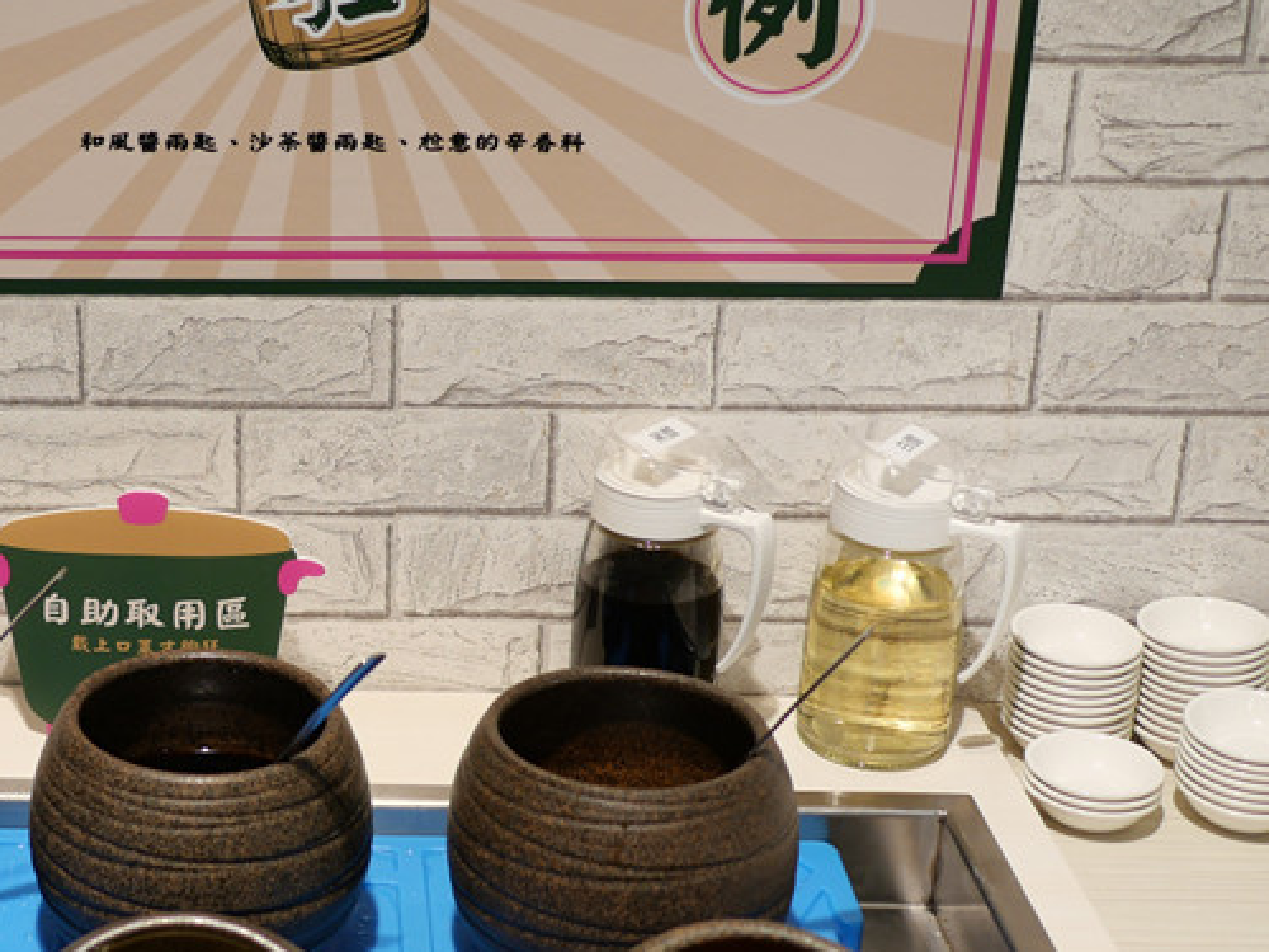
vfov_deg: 24.4
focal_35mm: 60
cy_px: 437
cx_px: 206
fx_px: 2200
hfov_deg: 31.1
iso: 200
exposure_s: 1/80
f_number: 1.7
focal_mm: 15
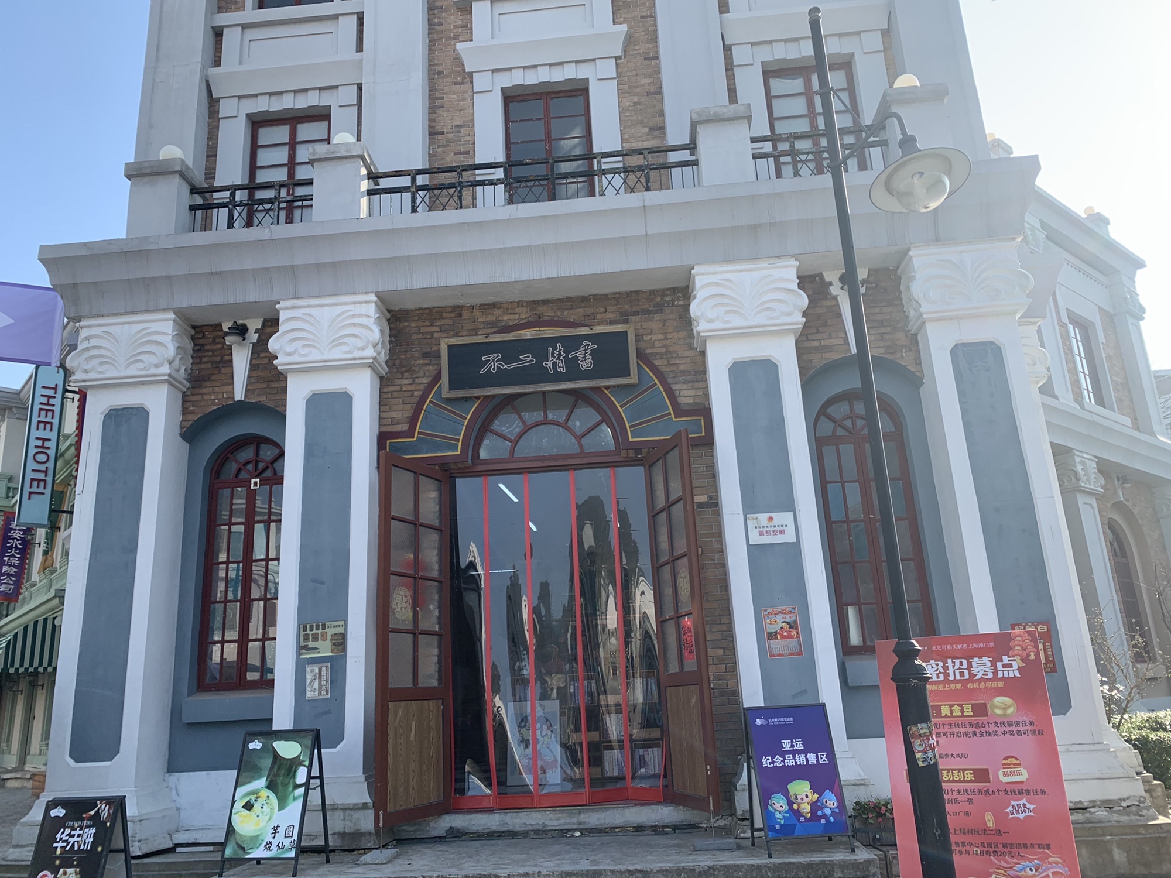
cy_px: 439
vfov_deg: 53.1
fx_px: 880
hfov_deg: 67.3
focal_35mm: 26
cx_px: 586
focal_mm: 4.25
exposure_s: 1/849
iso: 25
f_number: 1.8
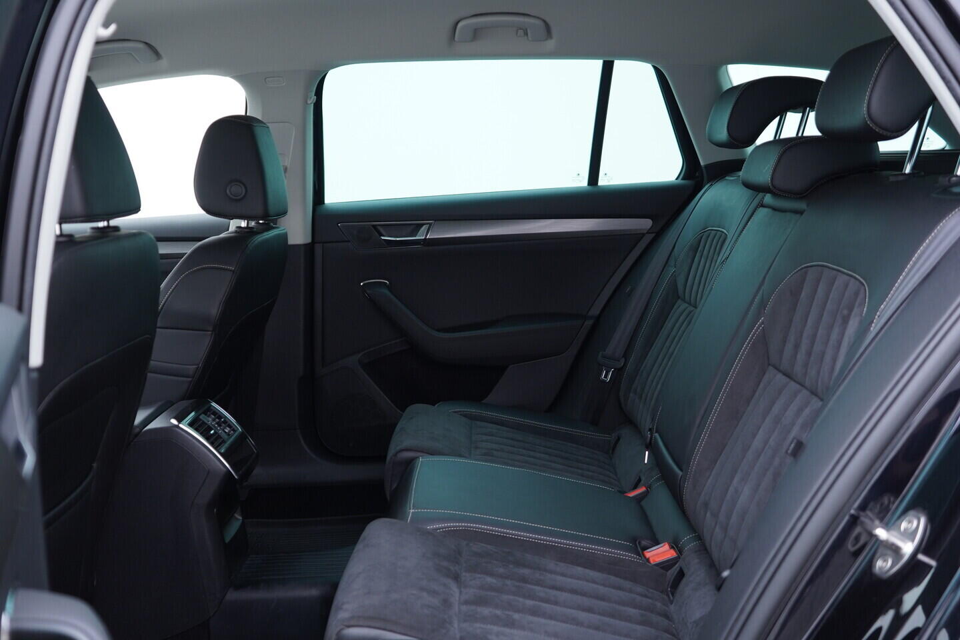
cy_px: 320
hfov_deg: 53.1
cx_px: 480
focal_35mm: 36
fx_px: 960
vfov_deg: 36.9
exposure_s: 1/40
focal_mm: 24
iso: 250
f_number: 2.8
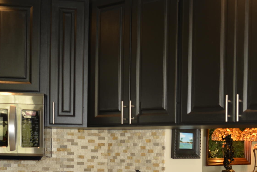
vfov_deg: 20.5
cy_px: 177
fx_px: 457
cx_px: 219
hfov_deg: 30.4
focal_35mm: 64
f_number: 3.5
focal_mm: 24
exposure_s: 1/25
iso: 100
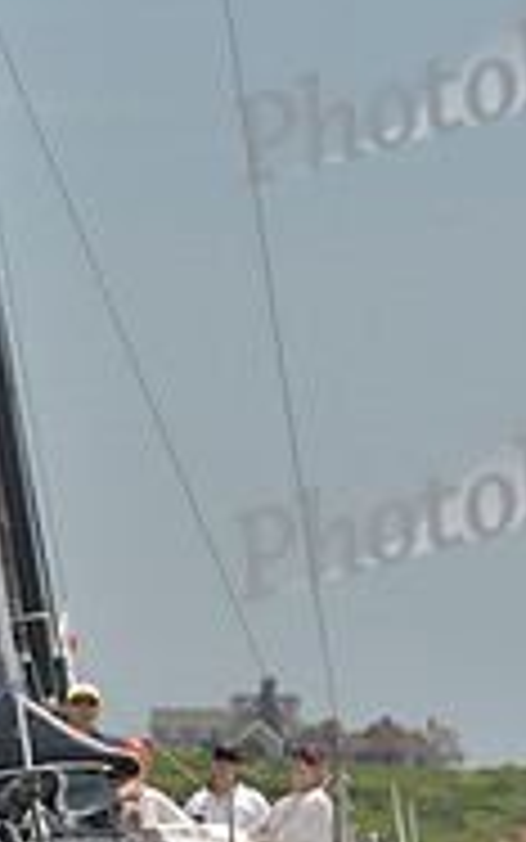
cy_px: 781
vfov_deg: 3.3
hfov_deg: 2.1
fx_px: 14485
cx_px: 4
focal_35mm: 632
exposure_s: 1/800
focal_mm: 200
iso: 400
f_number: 7.1
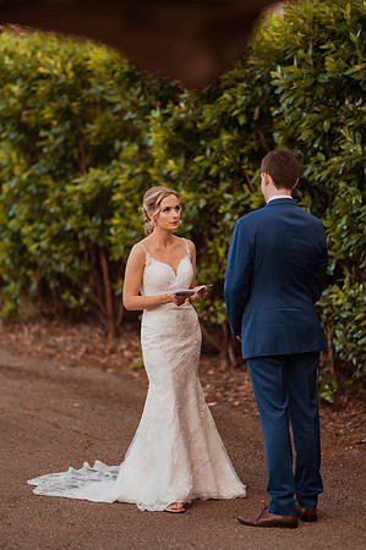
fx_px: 2063
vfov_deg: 15.2
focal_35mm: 135
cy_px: 275
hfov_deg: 10.1
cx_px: 183
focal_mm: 135
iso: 320
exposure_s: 1/800
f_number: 1.8
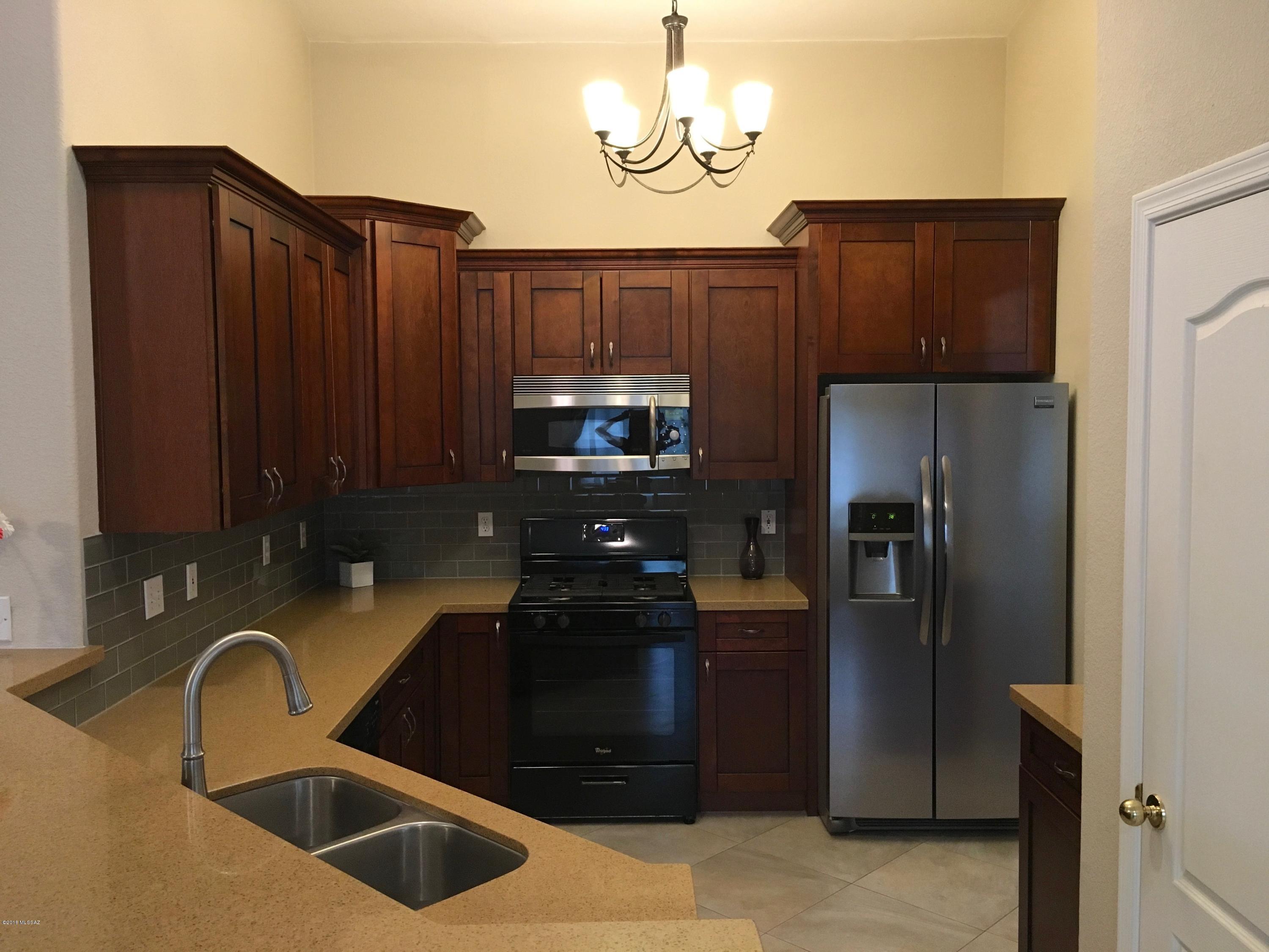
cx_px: 634
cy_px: 476
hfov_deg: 61.7
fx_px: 1063
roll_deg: +0.7
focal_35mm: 29
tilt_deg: -4.4
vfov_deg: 48.2
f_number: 2.2
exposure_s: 1/30
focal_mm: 4.15
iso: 125
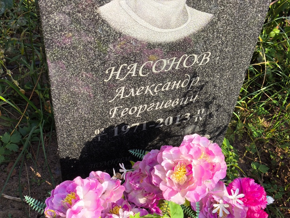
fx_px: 419
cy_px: 109
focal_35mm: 50
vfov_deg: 29.1
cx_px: 145
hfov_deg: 38.2
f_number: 1.7
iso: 50
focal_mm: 4.71
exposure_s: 1/636
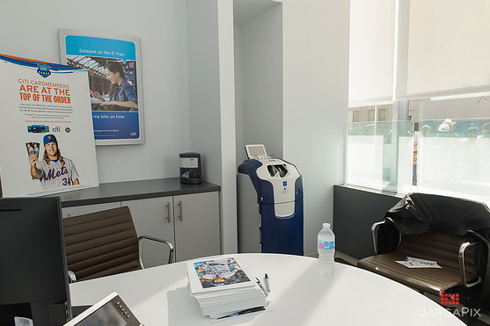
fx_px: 340
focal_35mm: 25
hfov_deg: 71.5
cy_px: 166
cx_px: 248
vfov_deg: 51.3
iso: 640
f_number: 7.1
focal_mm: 24
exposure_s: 1/250
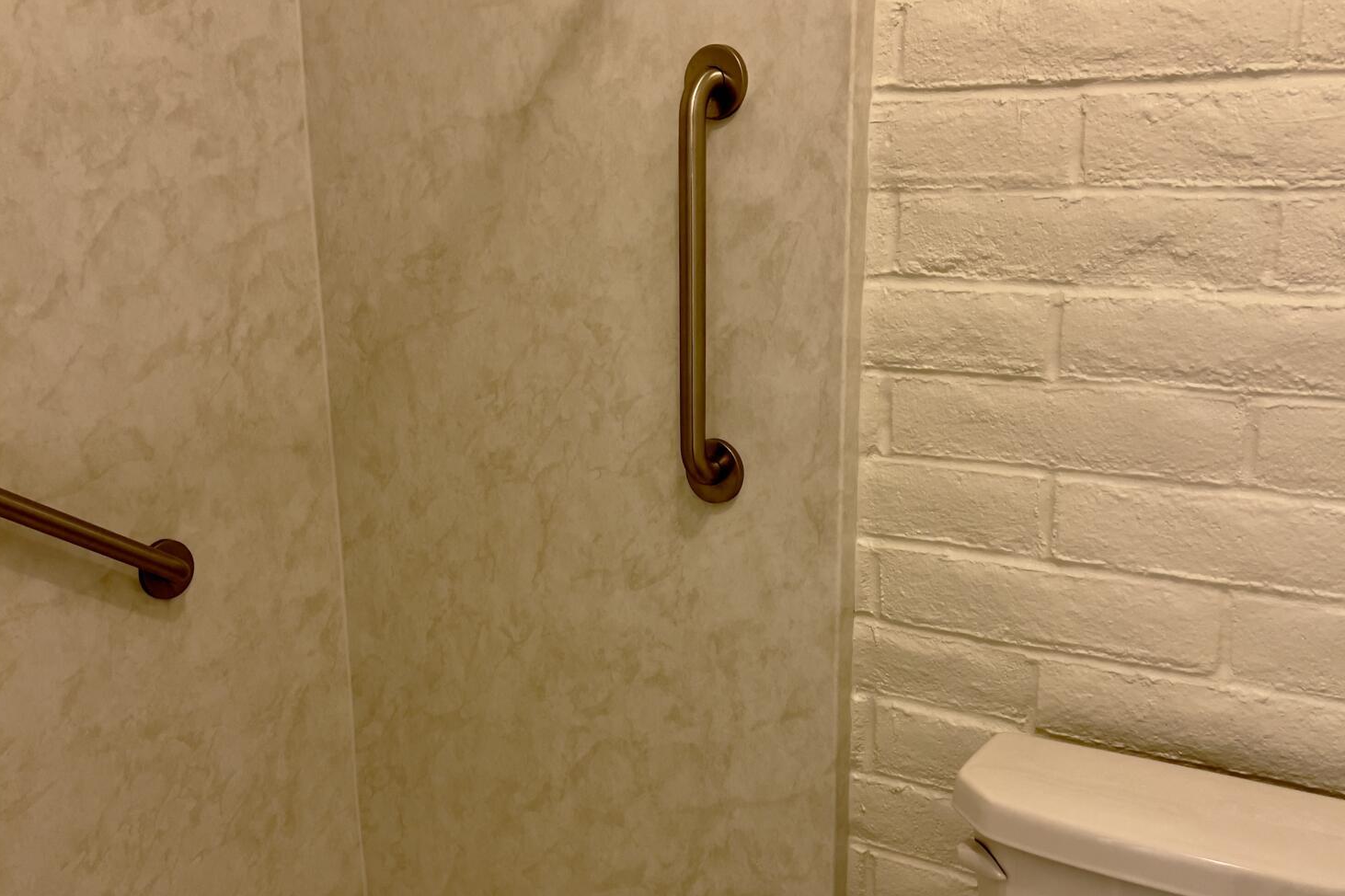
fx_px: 1382
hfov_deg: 51.9
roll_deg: +0.4
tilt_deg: -15.4
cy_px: 566
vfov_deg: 35.7
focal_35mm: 37
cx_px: 681
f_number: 1.5
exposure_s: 1/60
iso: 125
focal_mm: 5.7
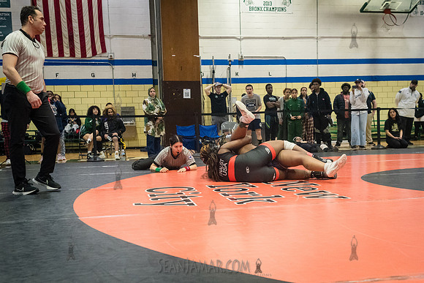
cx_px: 227
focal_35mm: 43
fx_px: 512
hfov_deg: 44.9
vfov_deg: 30.7
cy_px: 176
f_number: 4
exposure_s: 1/400
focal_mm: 35
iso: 8000
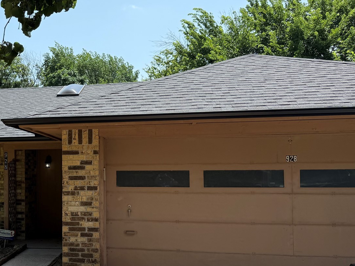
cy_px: 160
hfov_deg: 39.2
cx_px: 38
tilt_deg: +2.0
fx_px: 461
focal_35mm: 45
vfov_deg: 32.1
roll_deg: +0.5
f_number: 1.78
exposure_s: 1/3425
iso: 100
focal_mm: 6.76
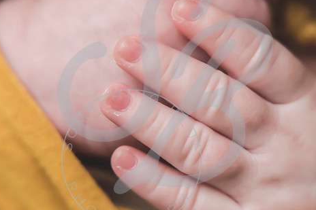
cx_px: 165
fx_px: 877
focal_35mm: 100
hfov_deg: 20.4
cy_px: 102
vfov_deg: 13.7
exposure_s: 1/200
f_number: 5.6
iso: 4000
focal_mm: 80
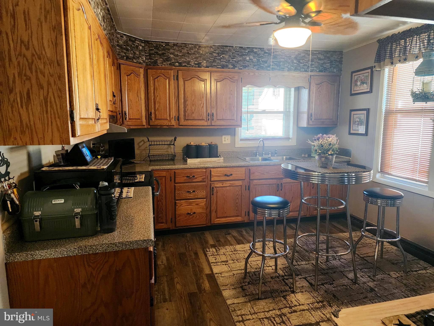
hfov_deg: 73.9
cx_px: 217
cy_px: 163
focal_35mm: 23
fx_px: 288
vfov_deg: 58.9
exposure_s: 1/120
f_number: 1.8
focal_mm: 6.4
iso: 1000
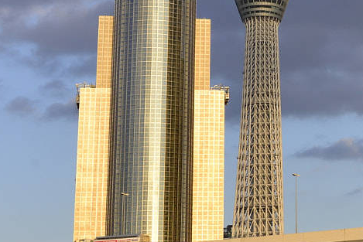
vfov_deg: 11.8
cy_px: 46
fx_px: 1170
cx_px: 449
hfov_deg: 16.8
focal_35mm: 116
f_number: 11
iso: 100
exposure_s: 1/80
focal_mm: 34
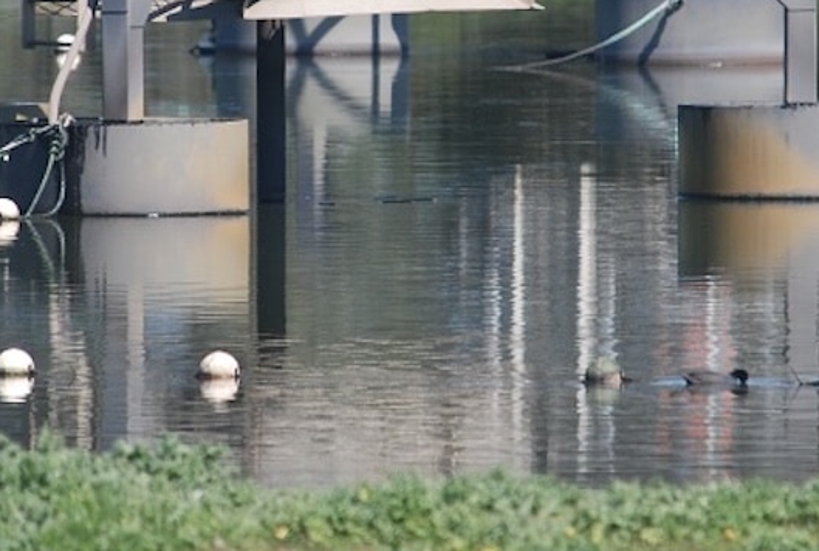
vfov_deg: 1.0
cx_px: 441
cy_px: 73
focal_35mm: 1360
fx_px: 31028
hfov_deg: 1.5
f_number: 5.6
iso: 200
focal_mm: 400
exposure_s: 1/640
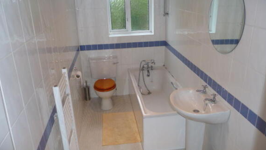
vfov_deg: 37.8
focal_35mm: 31
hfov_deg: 62.6
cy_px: 68
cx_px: 133
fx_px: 219
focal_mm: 4.7
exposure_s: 1/30
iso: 100
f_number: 3.3
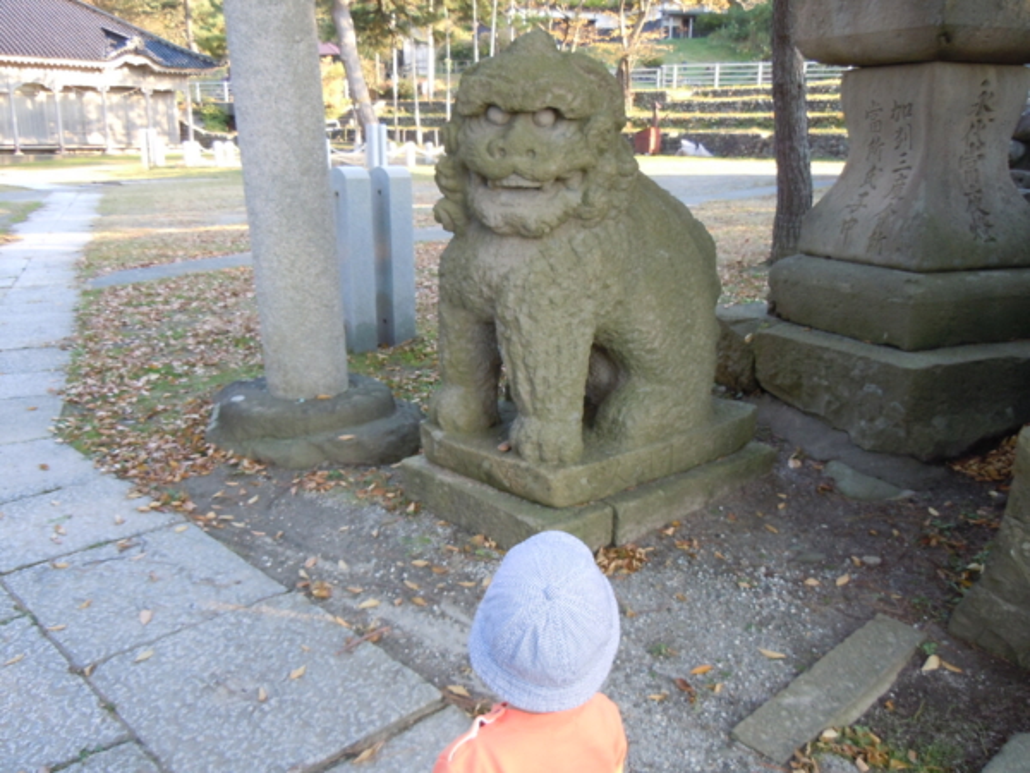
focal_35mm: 30
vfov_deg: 46.8
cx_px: 515
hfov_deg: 60.0
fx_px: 893
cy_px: 386
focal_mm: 5.4
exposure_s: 1/60
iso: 160
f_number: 3.5
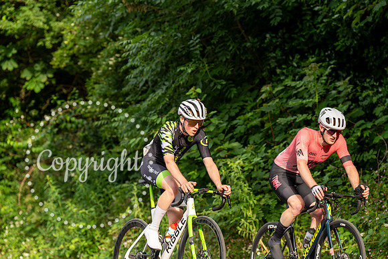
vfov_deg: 10.3
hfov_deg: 15.4
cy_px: 130
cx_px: 194
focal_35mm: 133
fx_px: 1434
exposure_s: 1/800
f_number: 3.5
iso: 400
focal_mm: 133
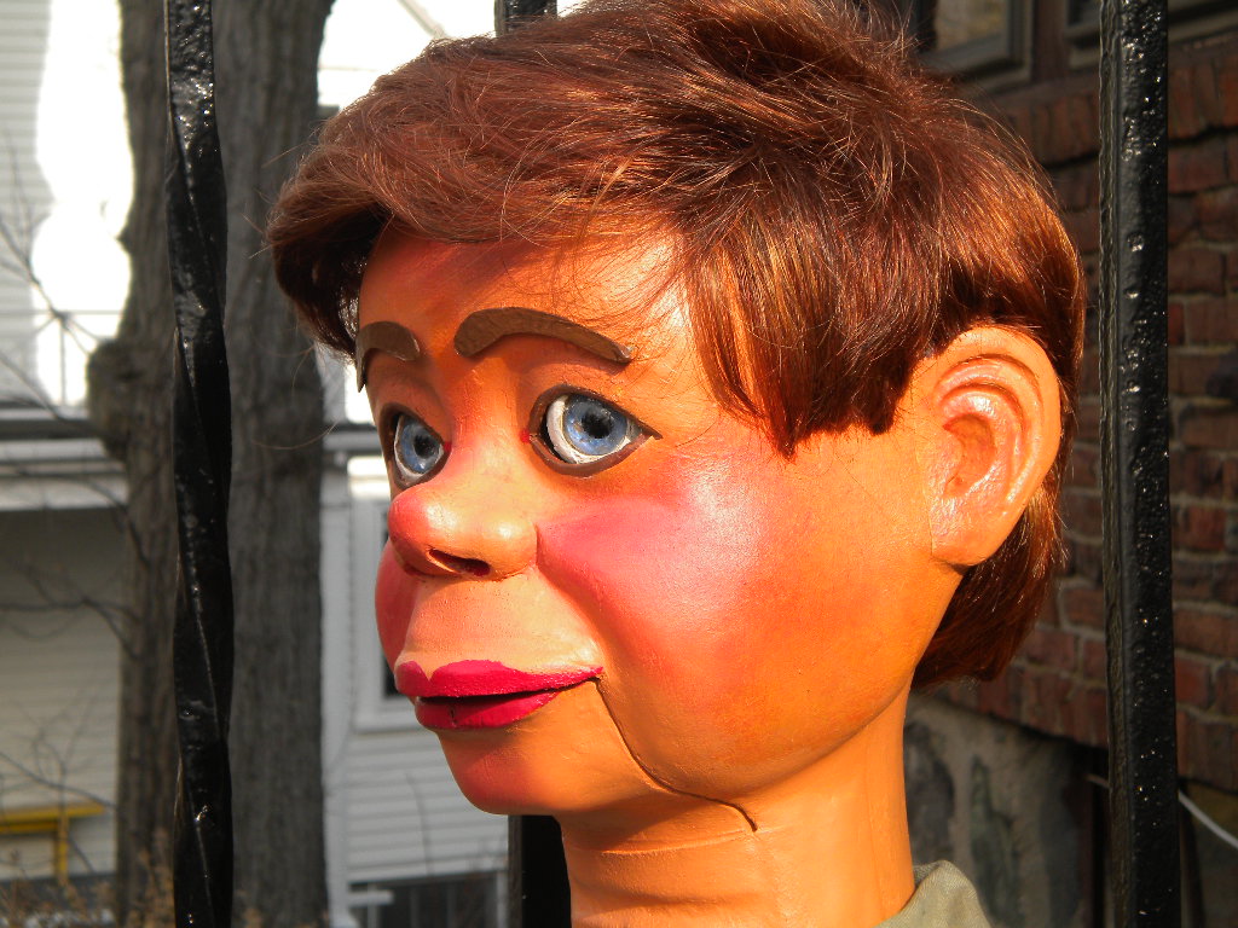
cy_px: 464
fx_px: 2825
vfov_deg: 18.7
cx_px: 619
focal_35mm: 79
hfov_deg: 24.7
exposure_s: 1/206
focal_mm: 14.3
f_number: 5.1
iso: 80
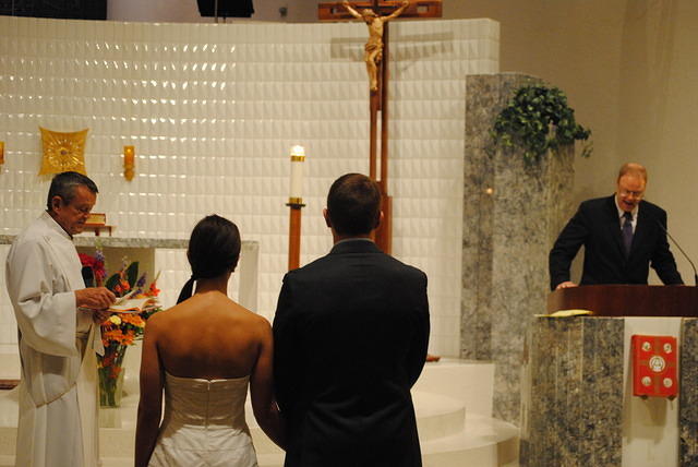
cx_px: 349
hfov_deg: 24.6
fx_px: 1601
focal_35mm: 82
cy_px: 234
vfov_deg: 16.6
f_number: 4
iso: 1100
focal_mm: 55
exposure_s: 1/30
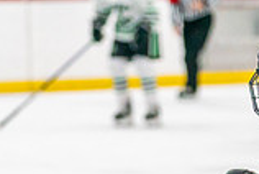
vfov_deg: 3.5
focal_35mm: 396
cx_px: 233
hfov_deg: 5.2
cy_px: 252
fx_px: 2854
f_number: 2.8
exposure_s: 1/1600
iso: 4000
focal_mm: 108
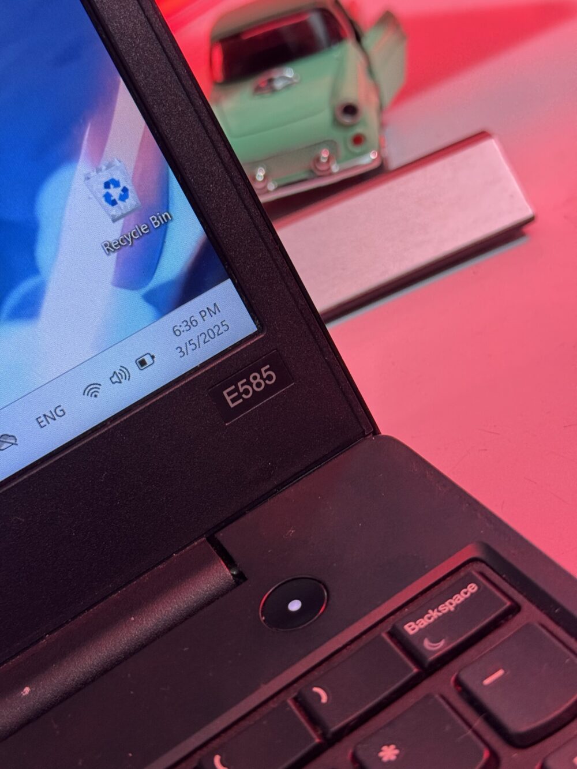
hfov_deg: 30.3
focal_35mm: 48
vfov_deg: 39.7
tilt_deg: -32.1
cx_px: 288
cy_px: 384
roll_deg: +21.9
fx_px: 1067
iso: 400
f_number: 1.78
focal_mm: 6.76
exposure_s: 1/40
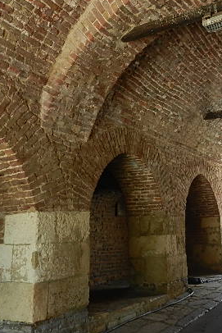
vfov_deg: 47.3
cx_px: 161
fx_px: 379
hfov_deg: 32.2
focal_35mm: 41
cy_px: 145
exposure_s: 1/50
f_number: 3.5
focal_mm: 4.5
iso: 160
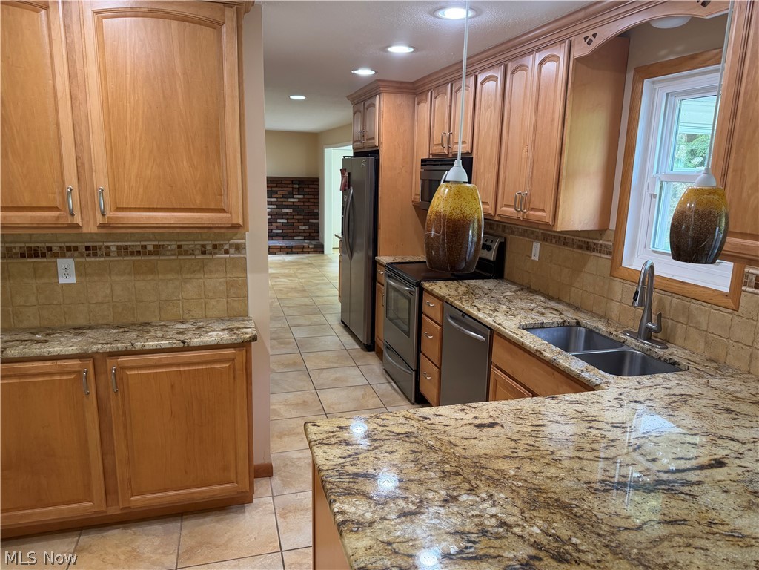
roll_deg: -0.9
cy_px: 285
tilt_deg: -11.1
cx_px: 380
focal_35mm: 24
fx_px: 526
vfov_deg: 56.8
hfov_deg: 71.6
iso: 250
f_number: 1.78
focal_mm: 6.76
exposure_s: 1/120
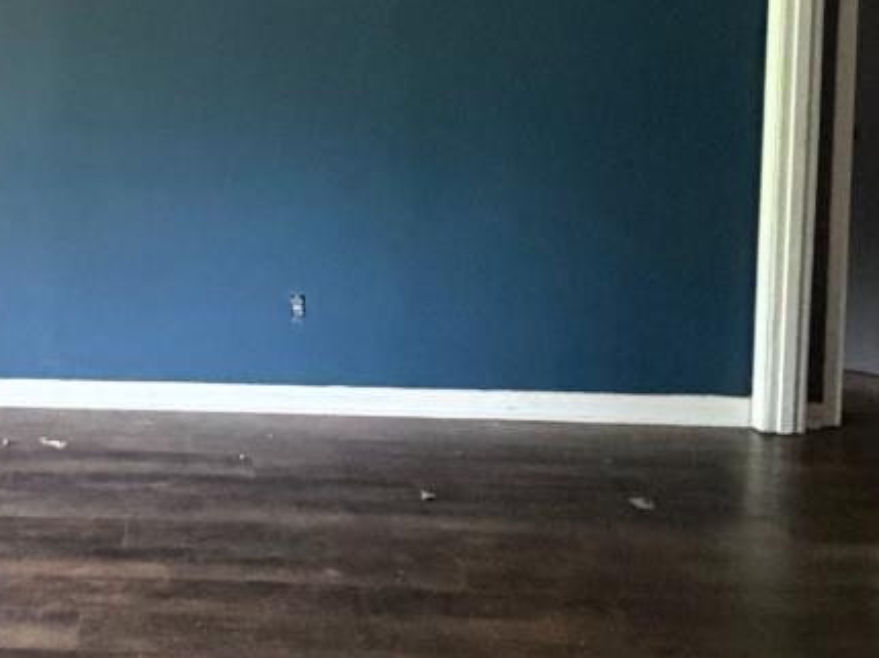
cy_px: 128
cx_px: 137
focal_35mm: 49
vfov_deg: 29.0
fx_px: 1243
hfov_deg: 37.1
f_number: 2.2
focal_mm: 2.22
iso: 1250
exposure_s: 1/60
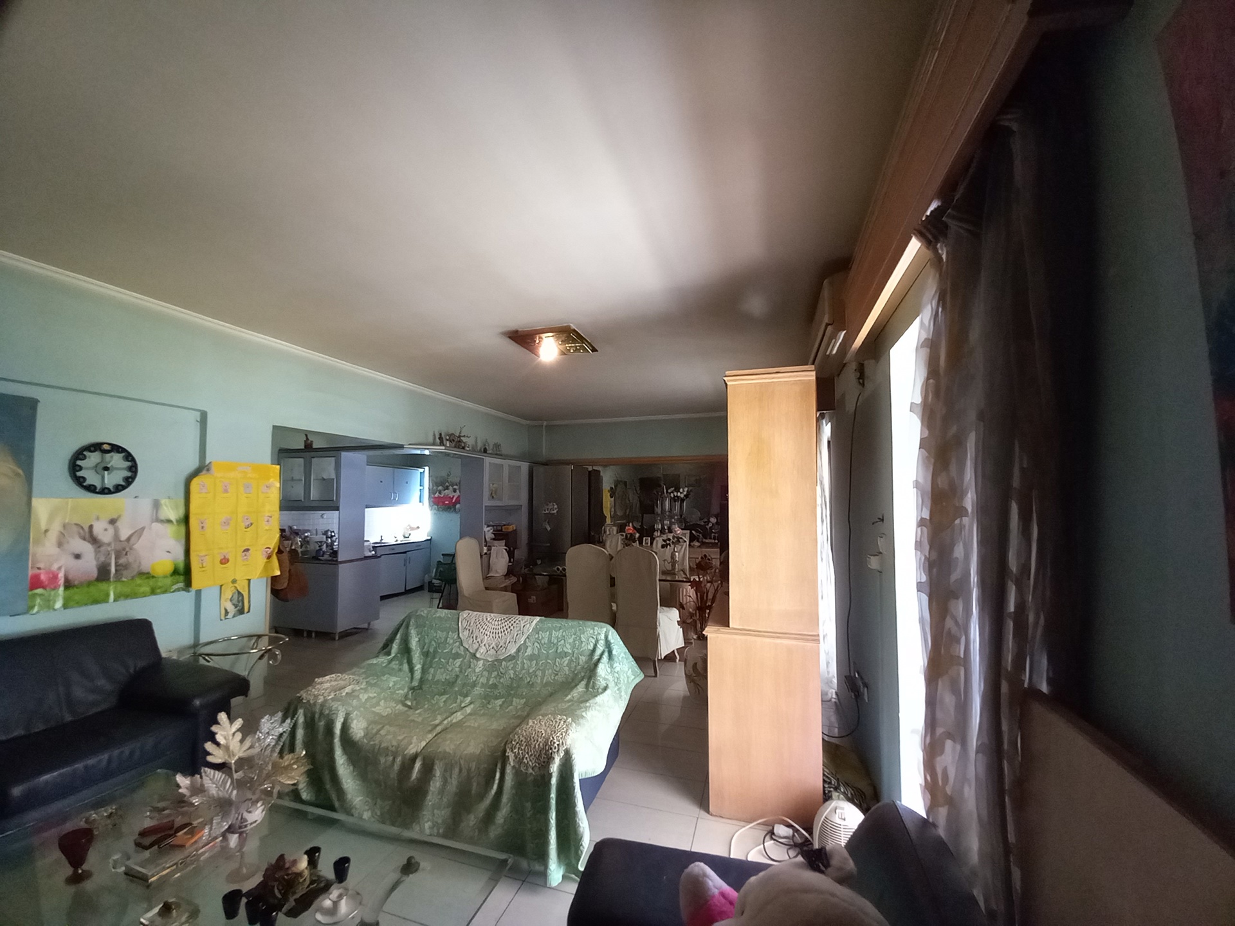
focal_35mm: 13
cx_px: 618
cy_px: 463
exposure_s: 1/33
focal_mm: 1.13
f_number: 2.2
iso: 250
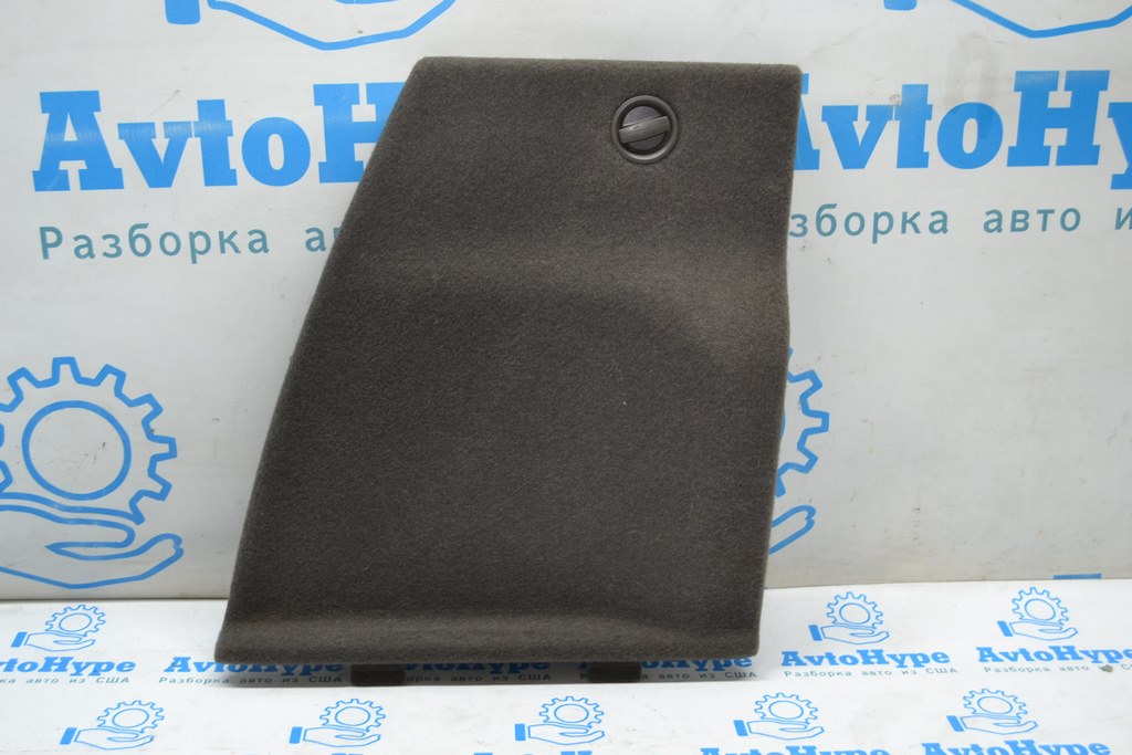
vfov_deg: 30.9
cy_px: 378
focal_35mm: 44
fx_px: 1368
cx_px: 566
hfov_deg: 45.0
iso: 450
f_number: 4.5
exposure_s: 1/60
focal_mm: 29
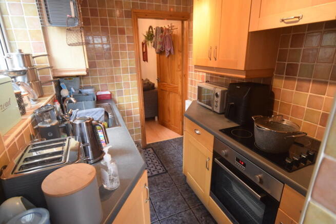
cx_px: 168
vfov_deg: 67.4
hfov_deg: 90.0
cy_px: 112
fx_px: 168
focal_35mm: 18
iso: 2800
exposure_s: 1/60
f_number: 4.5
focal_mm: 12
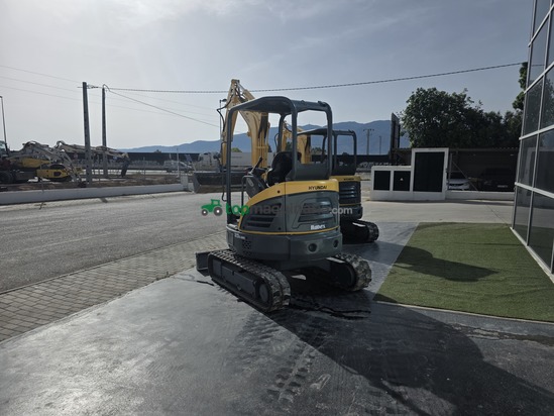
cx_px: 277
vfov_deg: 58.9
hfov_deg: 73.9
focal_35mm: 23
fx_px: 368
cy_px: 208
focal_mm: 6.3
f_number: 1.7
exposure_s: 1/7944
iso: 40
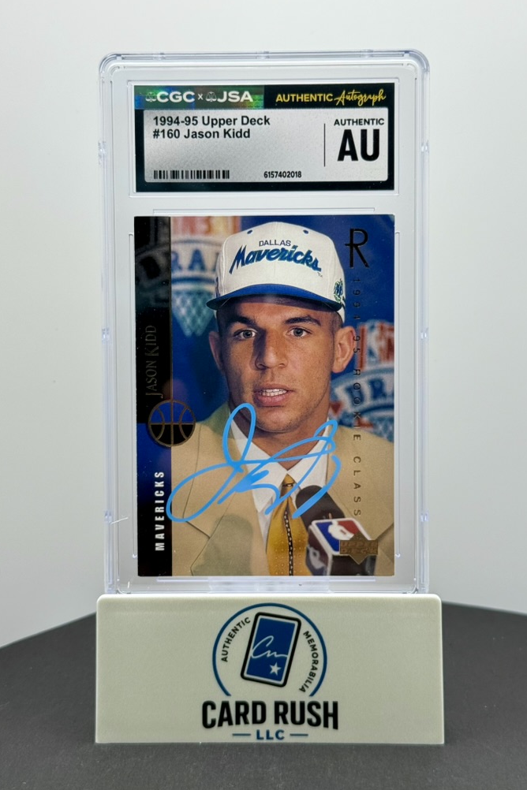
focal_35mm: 51
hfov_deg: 26.5
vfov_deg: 38.9
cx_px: 285
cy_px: 395
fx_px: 1120
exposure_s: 1/173
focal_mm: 6.76
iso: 50
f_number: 1.78
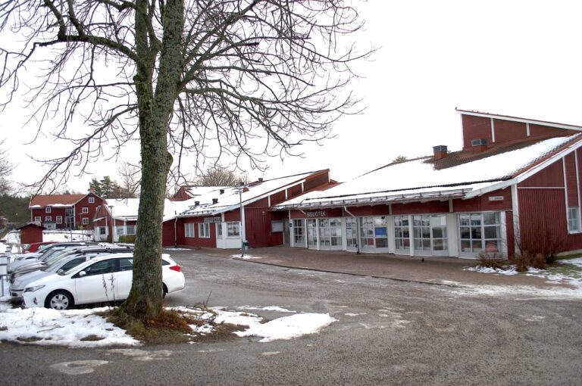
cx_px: 291
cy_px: 193
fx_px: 436
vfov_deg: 47.8
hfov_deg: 67.4
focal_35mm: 27
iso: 200
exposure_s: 1/1000
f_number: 4.5
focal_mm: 18
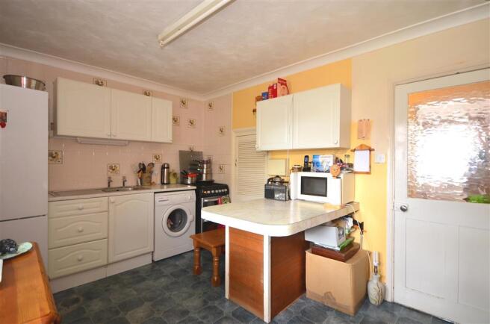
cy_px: 162
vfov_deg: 71.8
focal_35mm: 16
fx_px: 224
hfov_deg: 95.1
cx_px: 245
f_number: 5
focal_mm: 11
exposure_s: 1/1.6
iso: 200
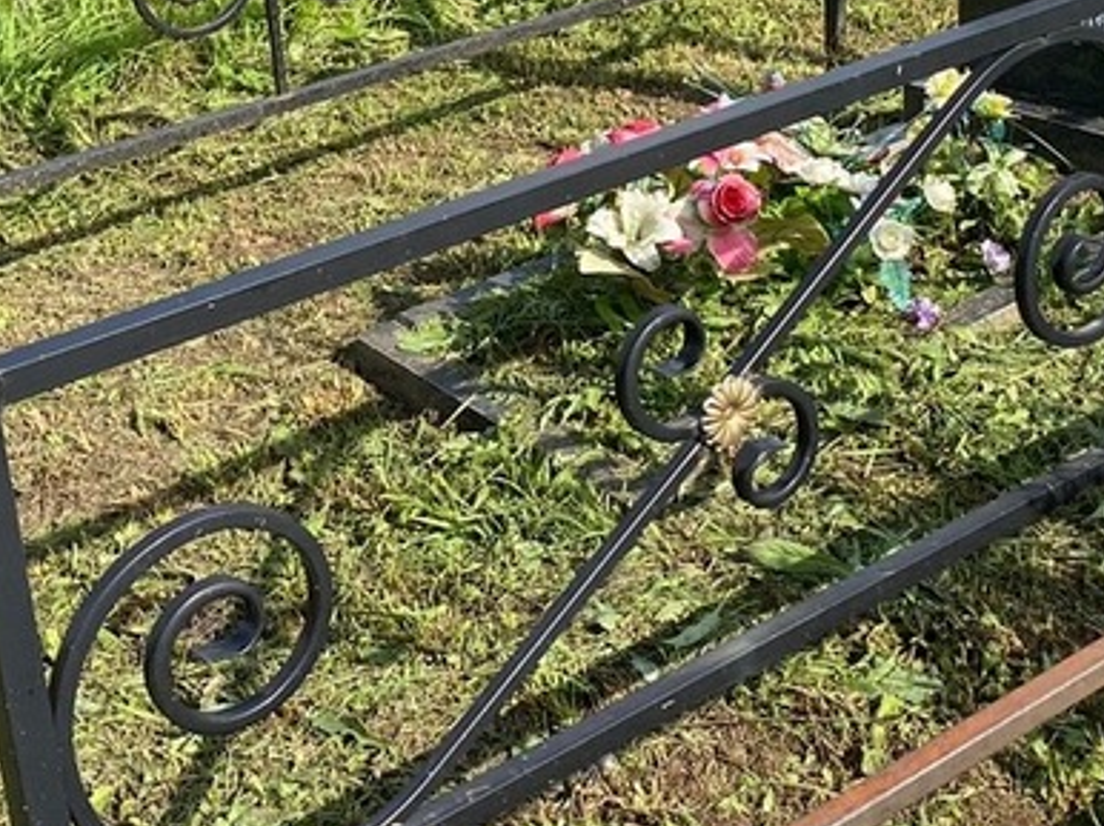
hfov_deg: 28.2
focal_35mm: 69
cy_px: 137
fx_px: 2199
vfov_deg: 21.0
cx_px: 546
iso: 32
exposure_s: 1/1377
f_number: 1.8
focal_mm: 4.25
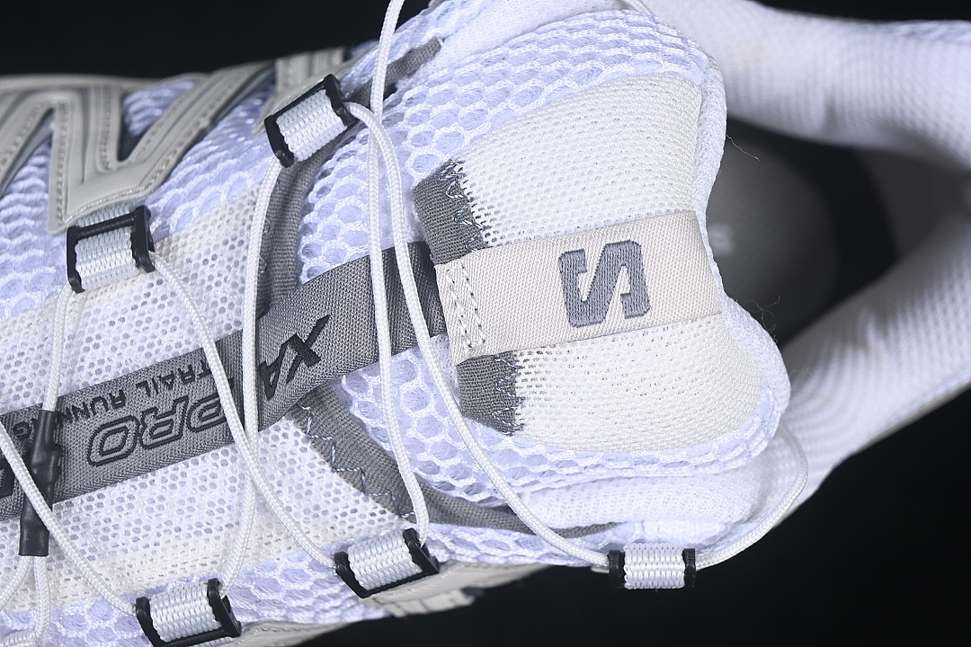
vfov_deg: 18.2
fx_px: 2023
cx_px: 486
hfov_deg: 27.0
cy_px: 324
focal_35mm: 75
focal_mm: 50
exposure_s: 1/80
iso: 160
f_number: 7.1
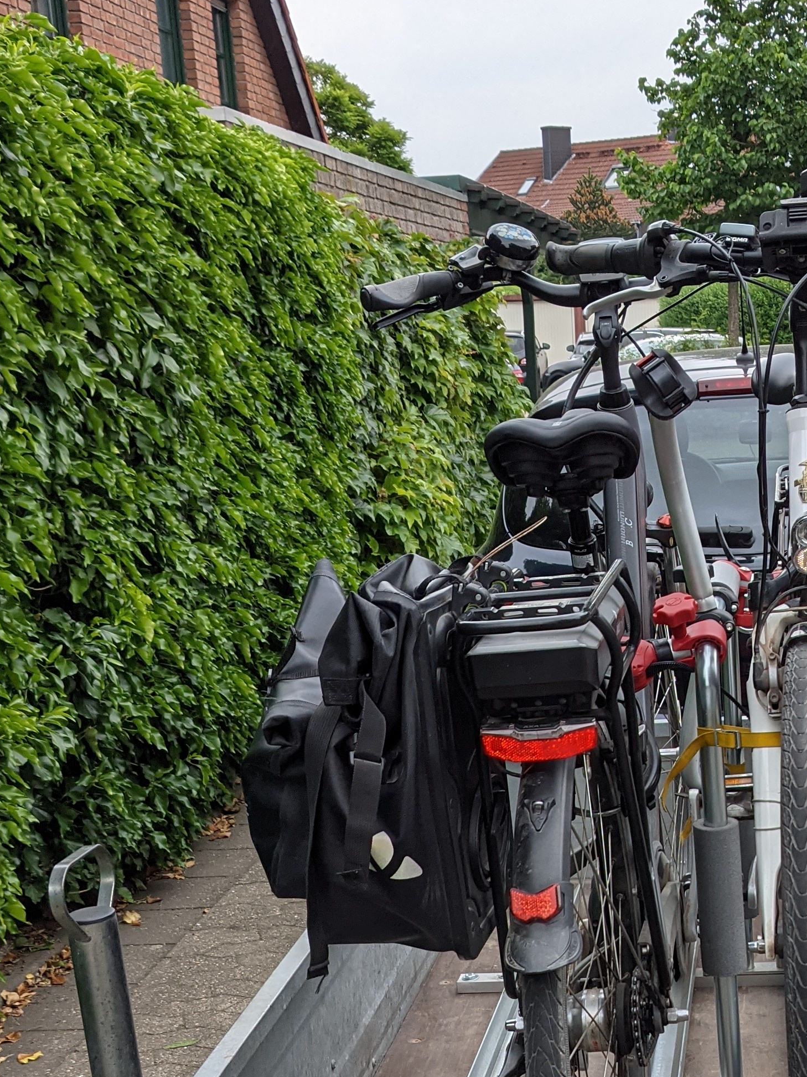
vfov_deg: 33.5
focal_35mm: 56
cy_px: 837
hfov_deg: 25.5
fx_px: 1741
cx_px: 673
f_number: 1.73
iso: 56
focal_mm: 4.38
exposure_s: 1/1805
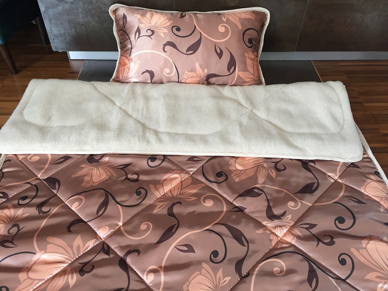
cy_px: 146
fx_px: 325
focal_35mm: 29
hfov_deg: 61.7
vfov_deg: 48.2
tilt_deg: -45.4
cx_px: 194
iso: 125
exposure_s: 1/33
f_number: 2.2
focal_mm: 4.15
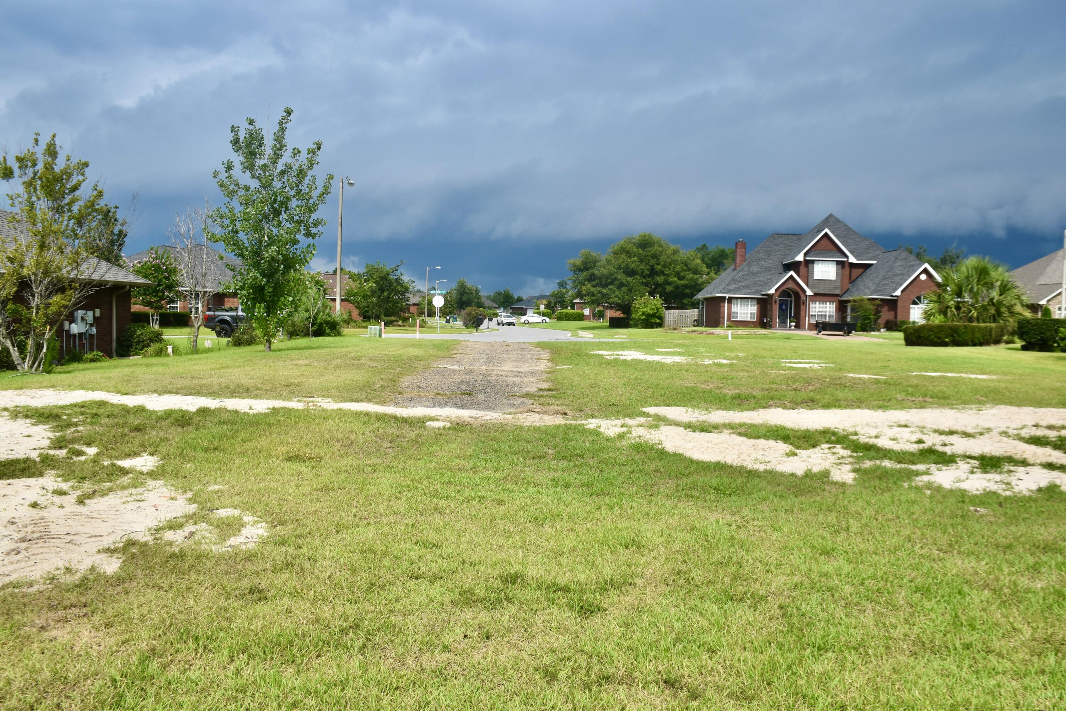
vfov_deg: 47.9
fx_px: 800
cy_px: 356
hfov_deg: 67.4
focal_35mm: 27
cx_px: 533
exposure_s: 1/400
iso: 200
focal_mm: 18
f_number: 10
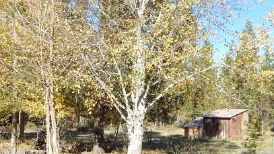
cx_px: 135
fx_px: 349
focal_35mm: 48
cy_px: 89
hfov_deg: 42.9
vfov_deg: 24.9
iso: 125
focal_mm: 5.1
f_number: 3.2
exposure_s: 1/640
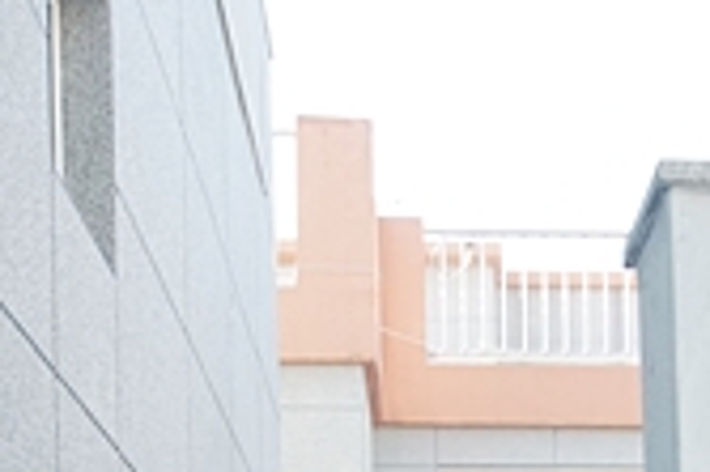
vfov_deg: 16.2
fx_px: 1419
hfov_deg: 27.7
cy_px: 825
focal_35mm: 72
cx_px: 536
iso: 800
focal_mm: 10
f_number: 9
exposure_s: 1/160
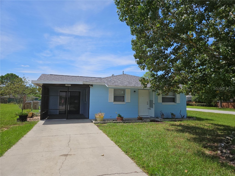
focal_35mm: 23
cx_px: 118
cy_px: 88
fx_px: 156
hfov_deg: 73.9
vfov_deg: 58.9
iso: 25
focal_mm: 5.4
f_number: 1.8
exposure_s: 1/3026
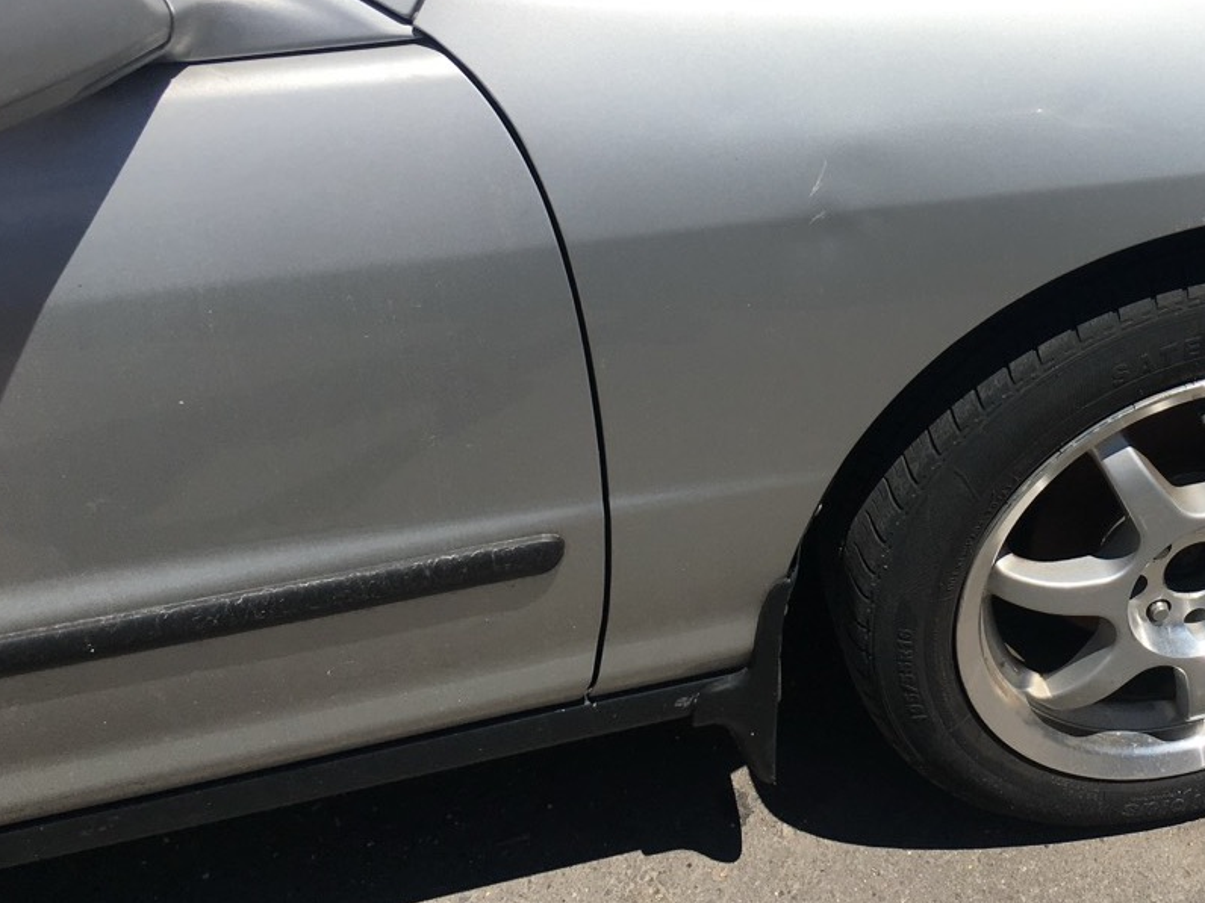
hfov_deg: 35.8
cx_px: 1020
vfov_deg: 28.1
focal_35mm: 51
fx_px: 1775
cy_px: 200
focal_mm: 4.15
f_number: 2.2
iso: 25
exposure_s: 1/2959
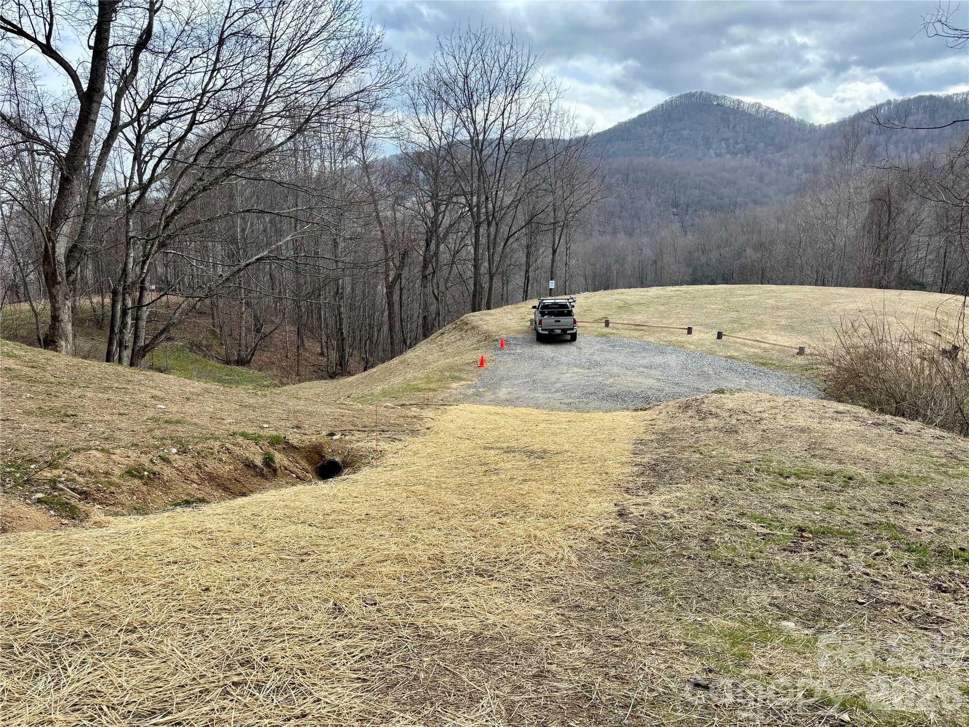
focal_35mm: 26
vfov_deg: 53.1
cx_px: 484
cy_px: 364
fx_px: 728
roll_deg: -1.1
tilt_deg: -11.5
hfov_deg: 67.3
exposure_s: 1/1399
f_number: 1.6
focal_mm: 5.96
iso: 50
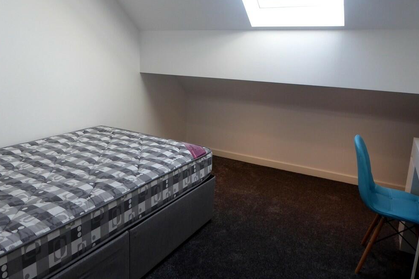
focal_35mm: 27
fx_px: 314
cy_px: 119
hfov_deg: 67.4
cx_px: 205
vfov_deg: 47.8
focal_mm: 4.3
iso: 200
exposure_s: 1/60
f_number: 3.3
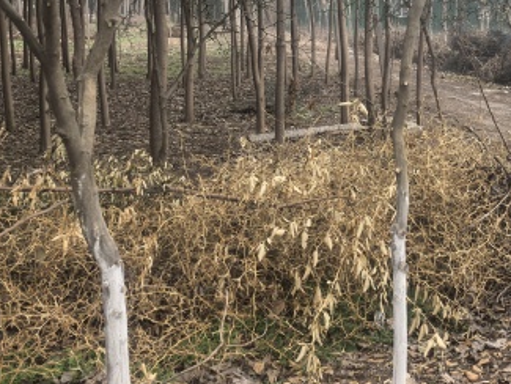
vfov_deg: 24.6
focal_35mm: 59
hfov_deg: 32.0
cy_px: 104
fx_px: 871
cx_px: 396
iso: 50
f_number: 2
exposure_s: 1/511
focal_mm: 6.98
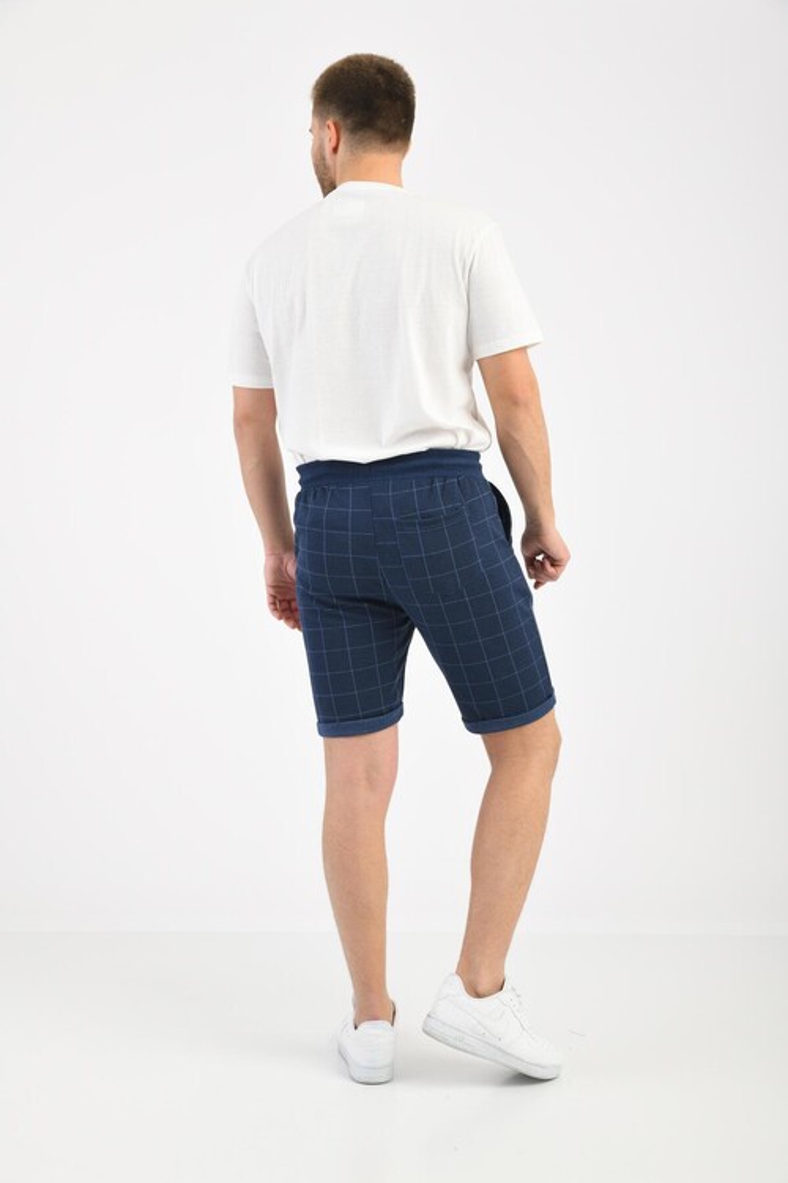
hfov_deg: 28.1
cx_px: 394
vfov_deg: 41.1
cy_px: 592
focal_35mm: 48
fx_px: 1576
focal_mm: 48
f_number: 7.1
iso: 100
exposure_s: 1/160
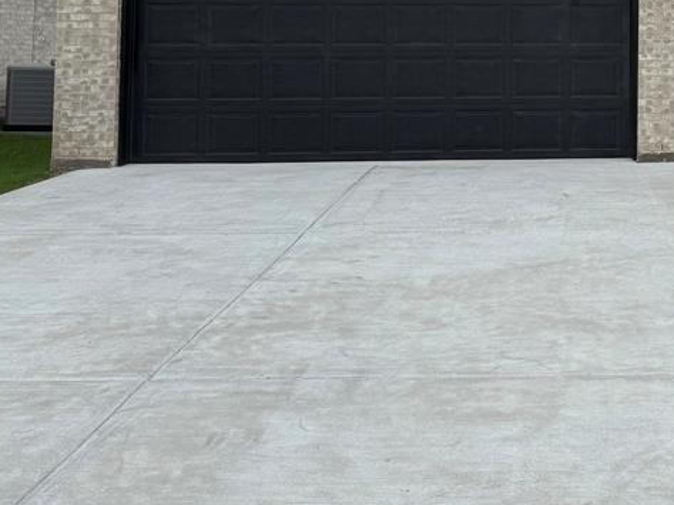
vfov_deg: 26.4
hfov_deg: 34.1
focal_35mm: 52
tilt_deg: +4.2
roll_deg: -0.4
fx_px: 1012
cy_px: -6
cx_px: 650
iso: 80
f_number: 1.78
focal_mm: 6.76
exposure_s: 1/3584
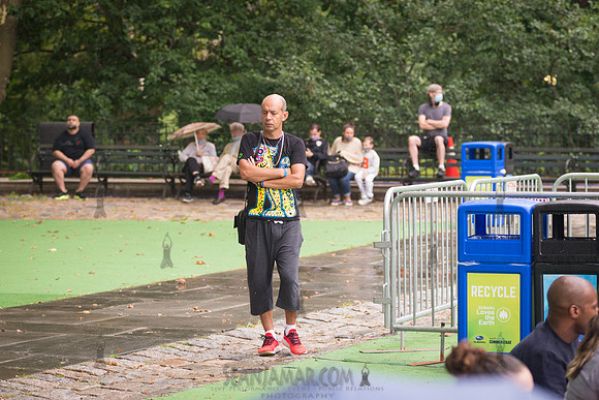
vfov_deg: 10.5
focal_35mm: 130
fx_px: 2166
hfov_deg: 15.7
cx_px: 285
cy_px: 176
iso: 400
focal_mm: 100
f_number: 4
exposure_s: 1/125
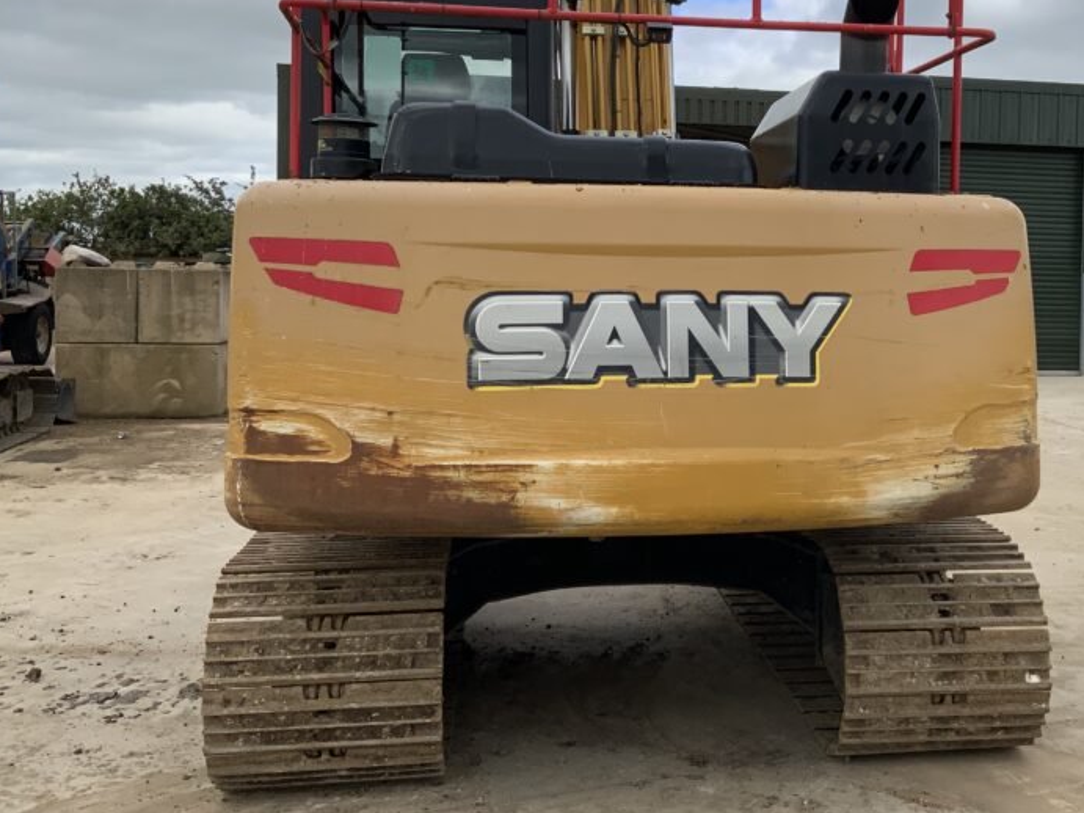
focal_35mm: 43
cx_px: 739
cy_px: 314
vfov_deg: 33.4
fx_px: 1346
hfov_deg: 43.1
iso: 16
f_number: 1.8
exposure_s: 1/1311
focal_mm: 3
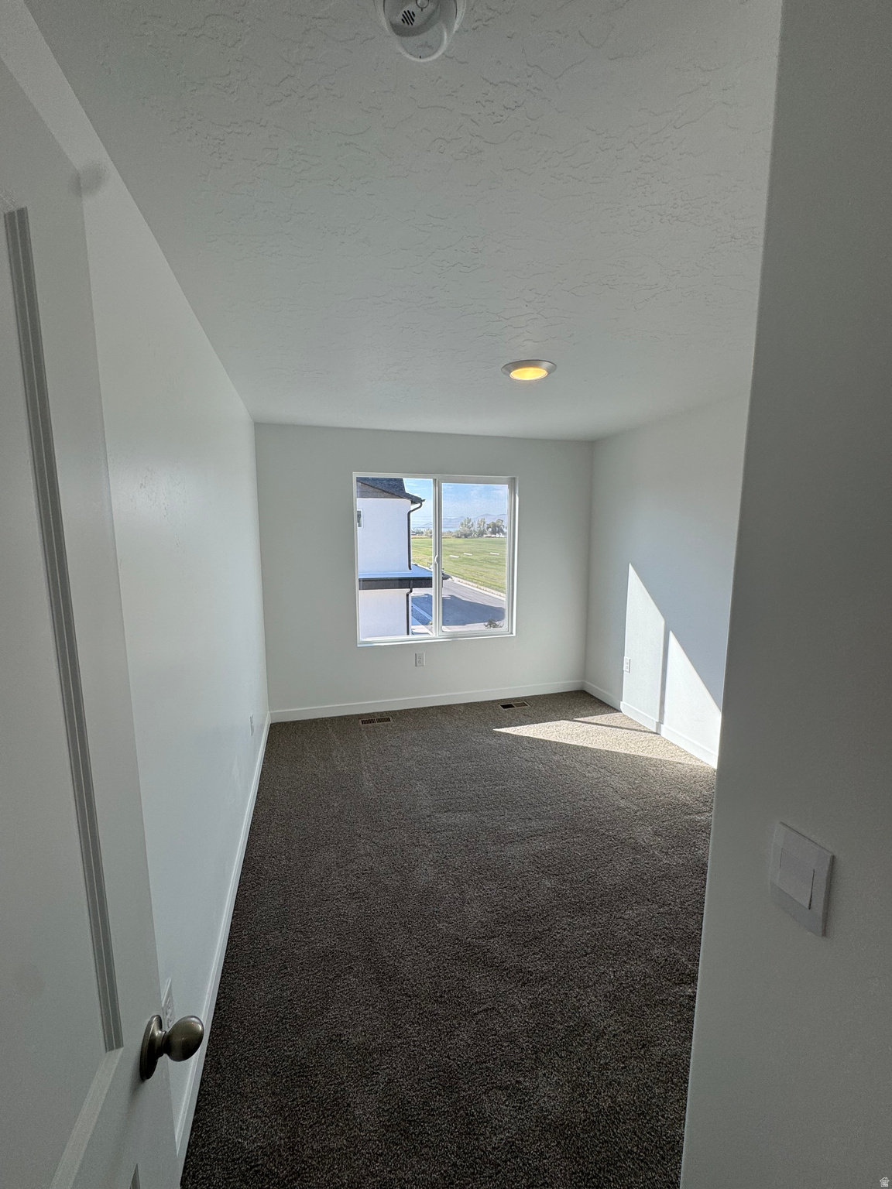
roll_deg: +0.2
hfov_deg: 85.7
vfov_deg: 102.1
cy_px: 594
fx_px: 481
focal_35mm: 14
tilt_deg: -8.8
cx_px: 446
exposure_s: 1/403
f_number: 2.2
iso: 40
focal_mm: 2.22
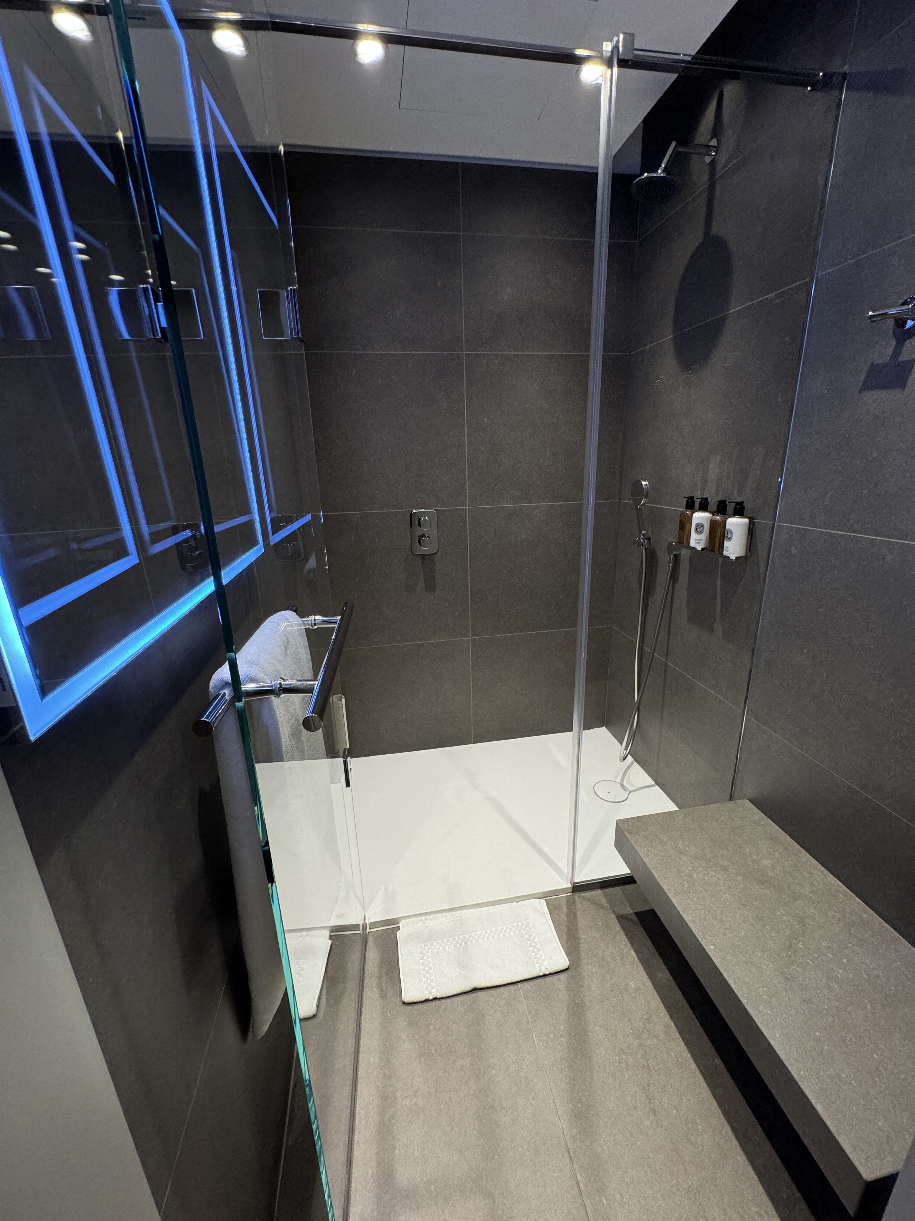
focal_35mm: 14
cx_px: 458
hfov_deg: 85.7
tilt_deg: -17.5
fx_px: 493
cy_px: 610
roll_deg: +2.3
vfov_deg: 102.1
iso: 250
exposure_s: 1/100
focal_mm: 2.22
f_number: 2.2
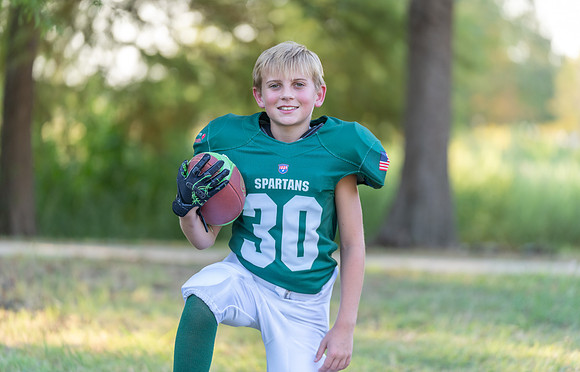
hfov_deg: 14.2
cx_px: 296
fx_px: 2332
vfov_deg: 9.1
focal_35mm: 146
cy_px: 175
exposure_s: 1/320
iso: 250
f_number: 2.8
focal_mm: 142
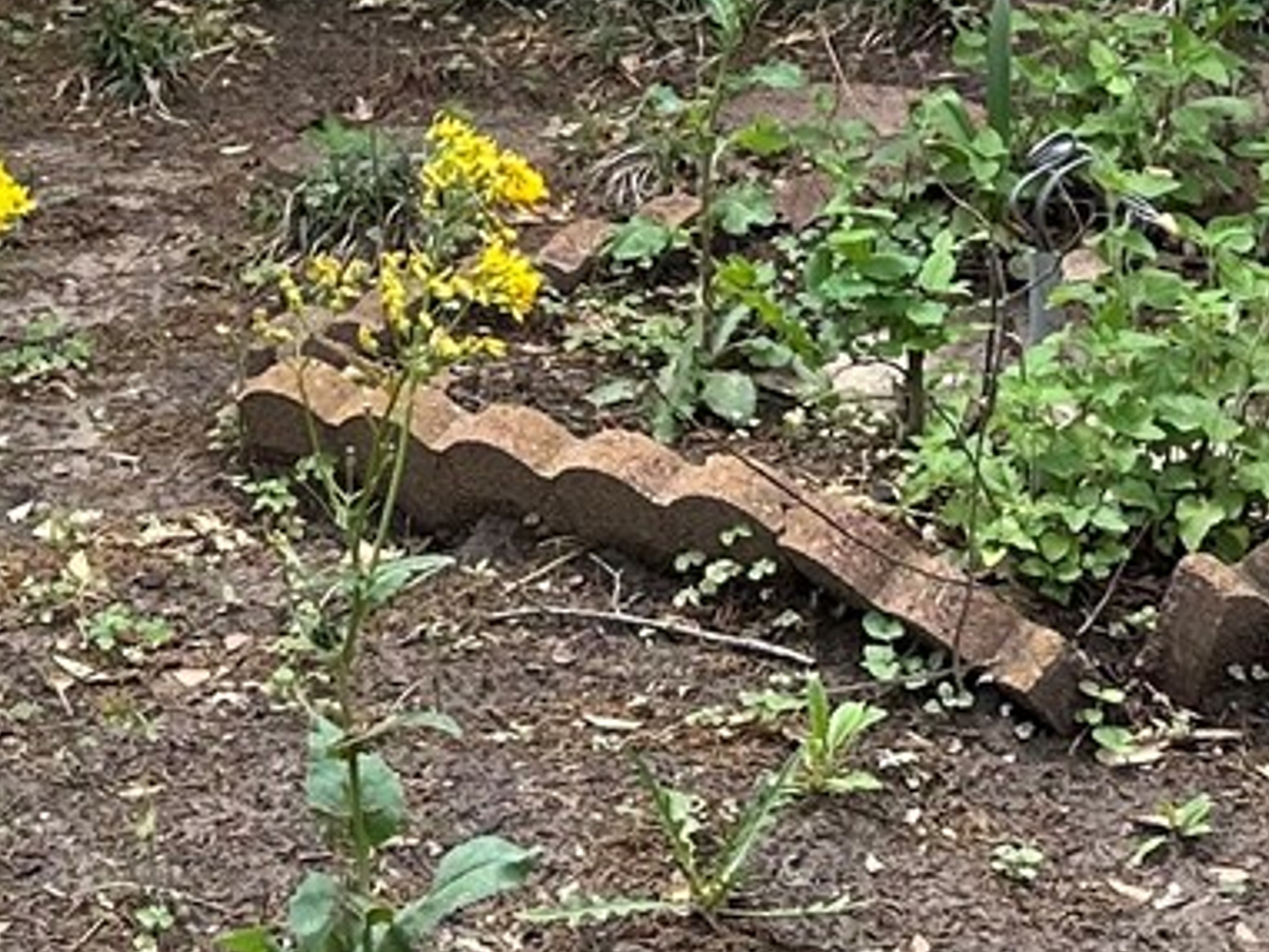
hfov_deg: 15.1
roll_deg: +1.0
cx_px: 103
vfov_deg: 10.9
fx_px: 4731
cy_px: -689
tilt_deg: -4.8
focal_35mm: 129
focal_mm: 6.86
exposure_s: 1/762
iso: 80
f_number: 1.78
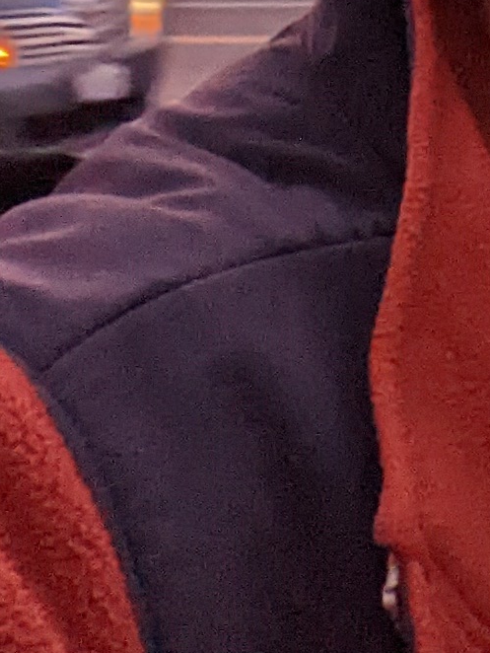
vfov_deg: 14.4
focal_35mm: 119
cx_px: 851
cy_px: -558
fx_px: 2245
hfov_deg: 11.6
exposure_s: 1/41.3
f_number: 2
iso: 46
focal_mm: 2.51
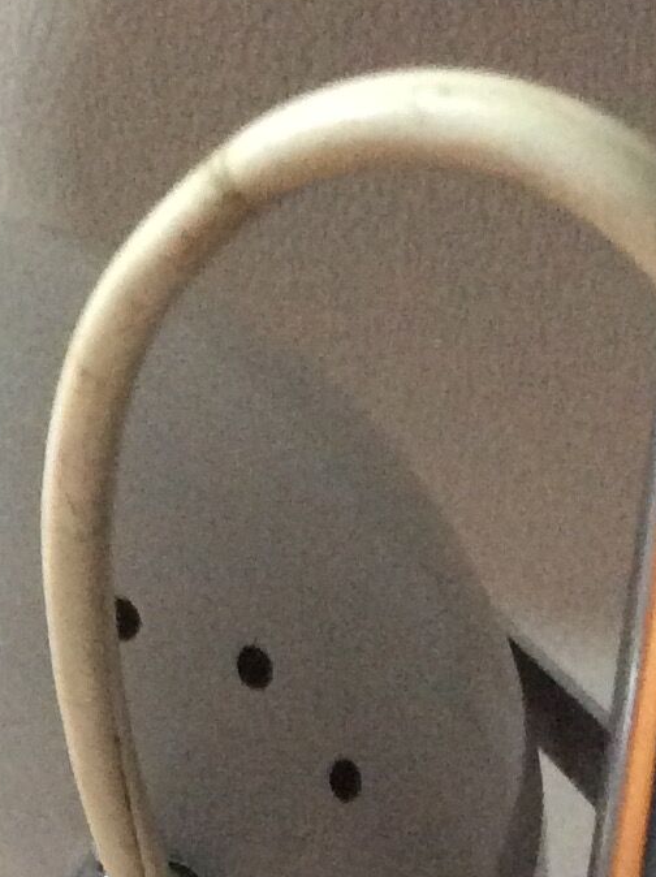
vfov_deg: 15.2
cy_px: 1168
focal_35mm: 123
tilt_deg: -54.4
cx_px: 135
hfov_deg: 12.0
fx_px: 3114
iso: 250
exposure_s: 1/17
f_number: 2.4
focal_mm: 3.3
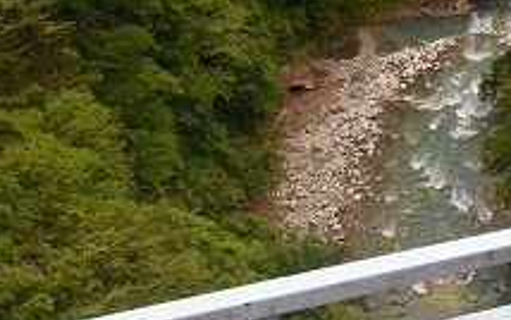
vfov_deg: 22.2
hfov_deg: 35.2
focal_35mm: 57
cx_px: 359
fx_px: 794
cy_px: 296
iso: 125
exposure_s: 1/500
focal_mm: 4.5
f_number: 3.1
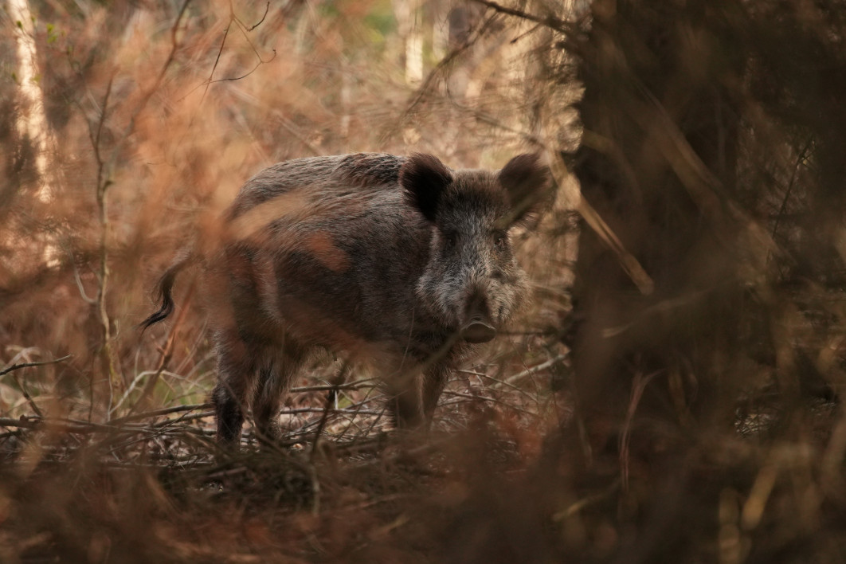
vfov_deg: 2.3
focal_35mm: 600
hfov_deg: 3.4
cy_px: 282
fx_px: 14099
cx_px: 423
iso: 1600
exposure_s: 1/400
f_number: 4.5
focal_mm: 400
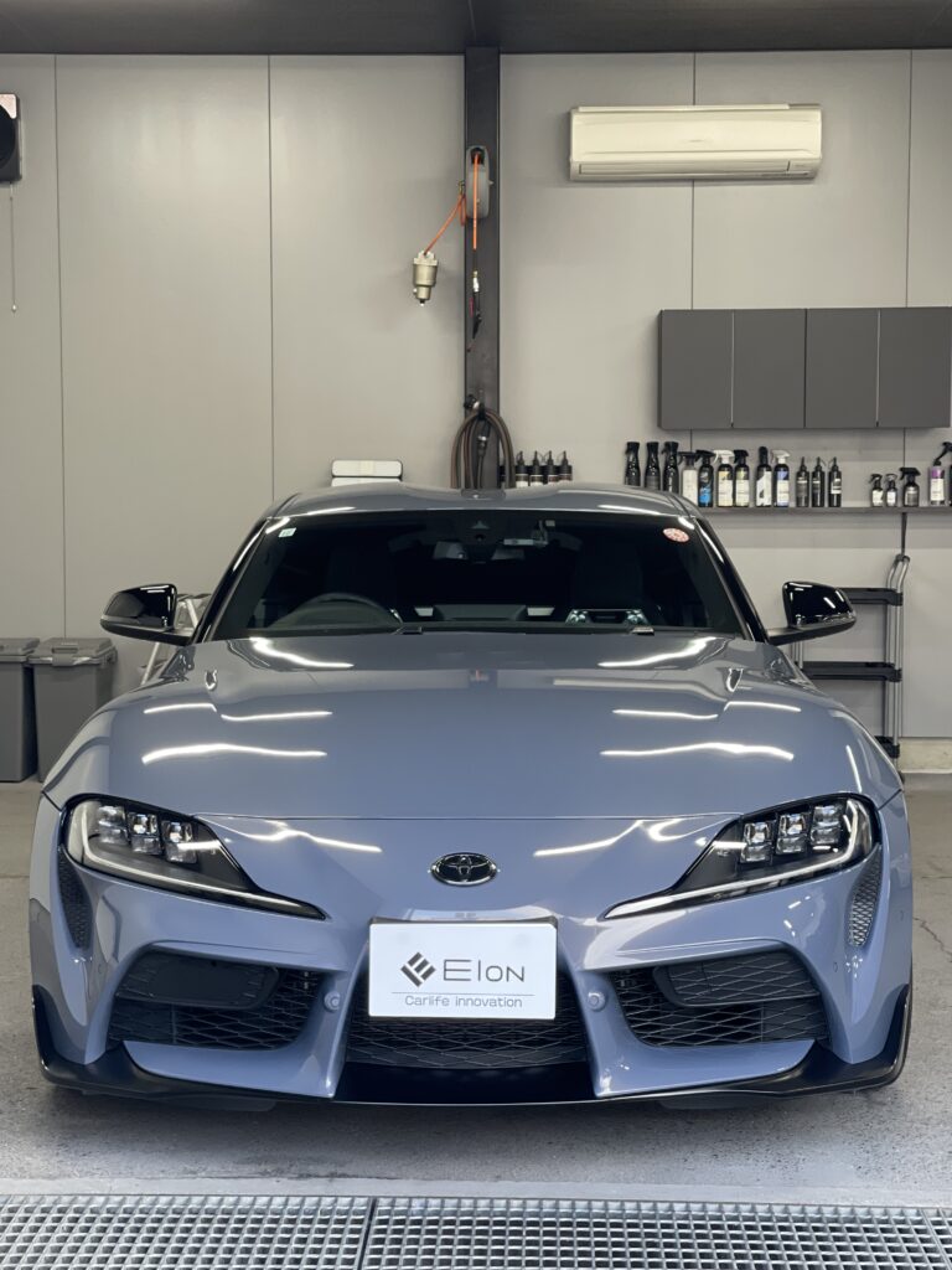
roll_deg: +0.2
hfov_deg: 22.9
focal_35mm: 64
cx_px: 476
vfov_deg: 30.3
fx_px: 2347
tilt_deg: -3.0
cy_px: 635
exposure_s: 1/121
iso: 160
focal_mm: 7.5
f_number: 2.2
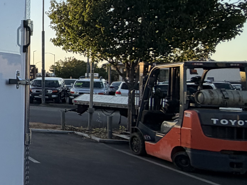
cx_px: -193
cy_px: 72
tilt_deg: +1.0
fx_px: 371
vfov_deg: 27.9
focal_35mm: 52
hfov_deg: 22.4
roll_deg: -1.0
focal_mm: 2.22
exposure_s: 1/502
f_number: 2.2
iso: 50
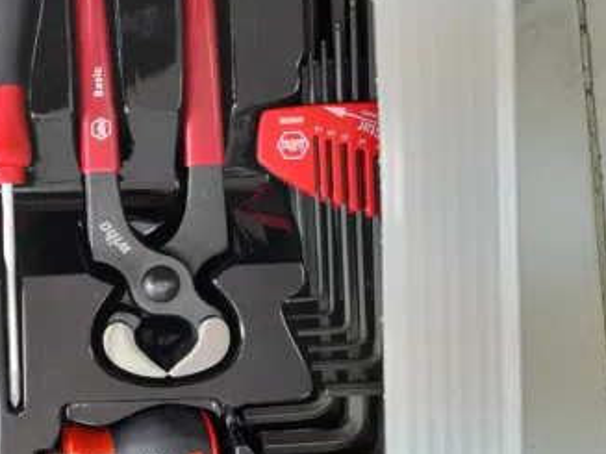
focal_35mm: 49
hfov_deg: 35.6
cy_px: 226
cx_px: 17
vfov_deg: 29.7
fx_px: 857
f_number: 2
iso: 80
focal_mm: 4.6
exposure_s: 1/50
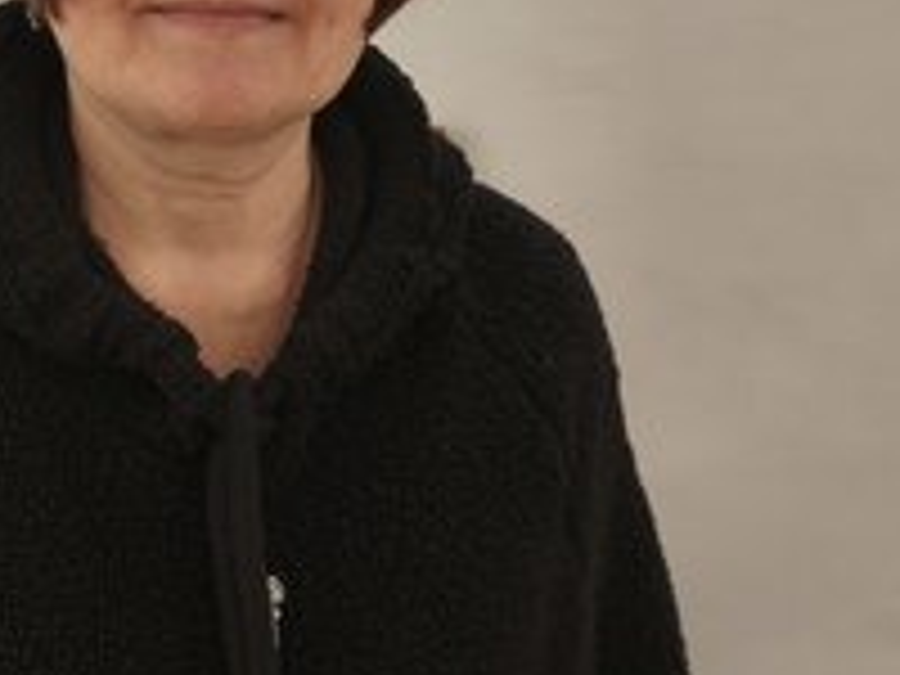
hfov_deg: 24.4
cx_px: 126
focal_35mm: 78
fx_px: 2028
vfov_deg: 18.7
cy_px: 153
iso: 250
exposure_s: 1/100
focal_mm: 5.35
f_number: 1.7
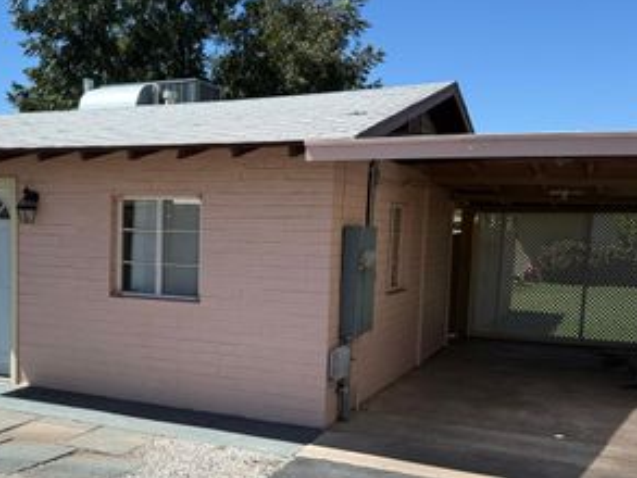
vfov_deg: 35.0
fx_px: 755
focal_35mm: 41
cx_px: 198
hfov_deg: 44.9
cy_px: 297
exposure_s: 1/4405
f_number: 1.78
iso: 80
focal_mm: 6.76
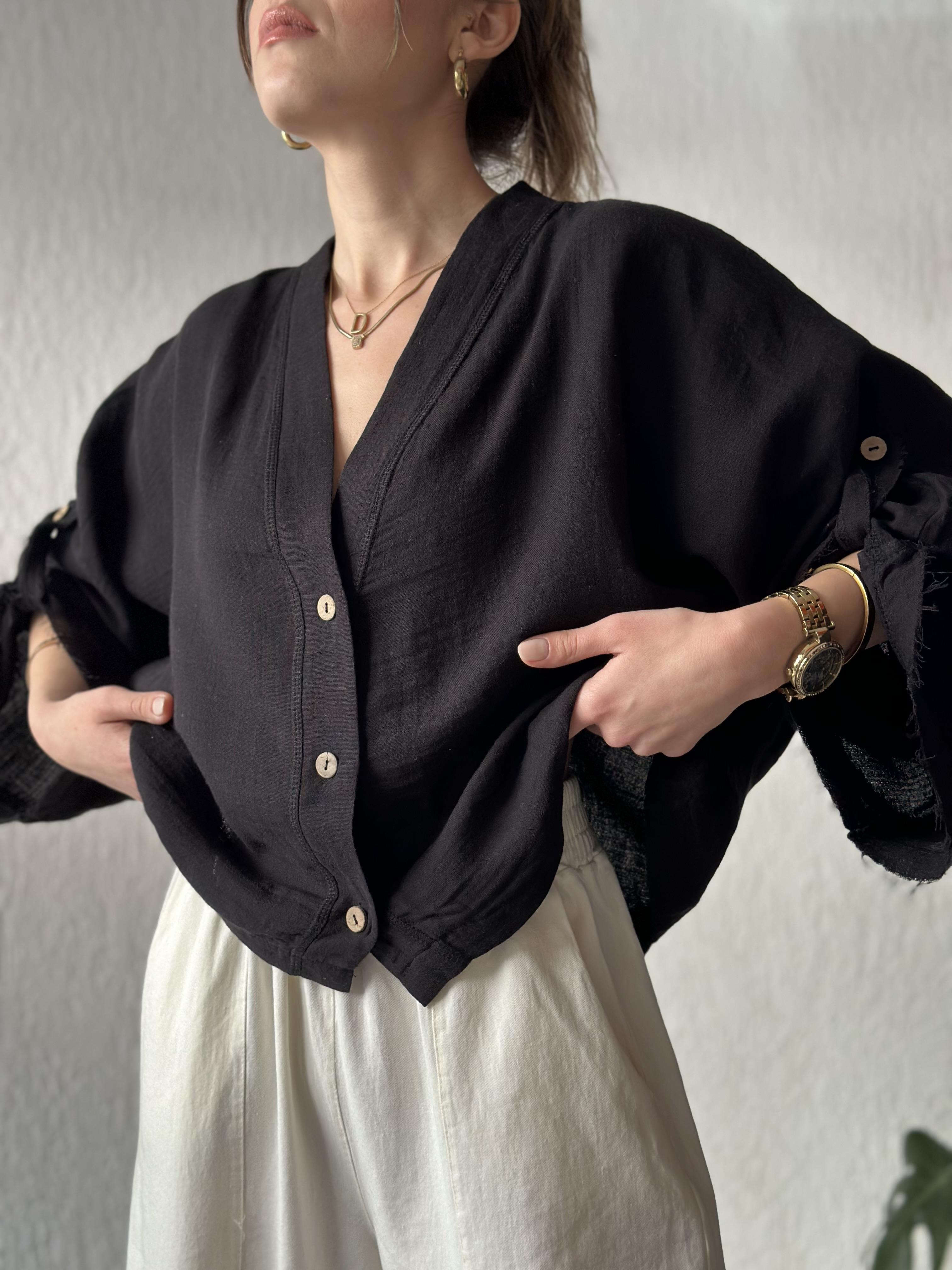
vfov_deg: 39.7
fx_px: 1760
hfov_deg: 30.3
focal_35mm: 48
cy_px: 635
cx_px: 476
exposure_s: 1/112
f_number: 1.78
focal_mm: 6.86
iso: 125
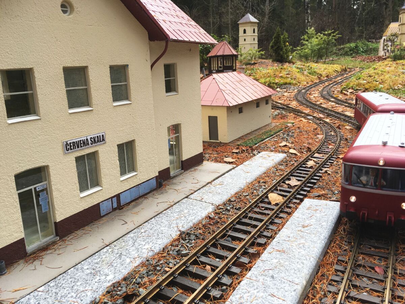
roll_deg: +2.6
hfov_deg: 61.7
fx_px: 339
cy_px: 152
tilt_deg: -12.4
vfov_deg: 48.2
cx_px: 202
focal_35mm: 29
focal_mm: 4.15
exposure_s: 1/201
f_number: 2.2
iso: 25
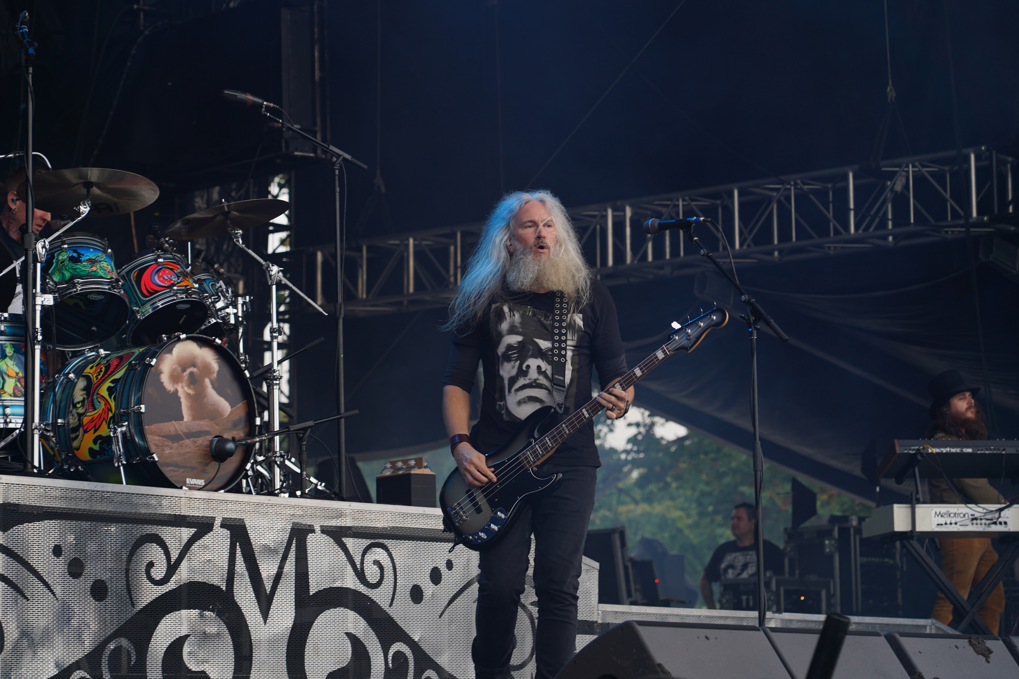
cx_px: 510
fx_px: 2972
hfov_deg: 19.5
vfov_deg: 13.0
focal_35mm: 105
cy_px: 340
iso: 100
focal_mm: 105
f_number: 5
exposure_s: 1/200
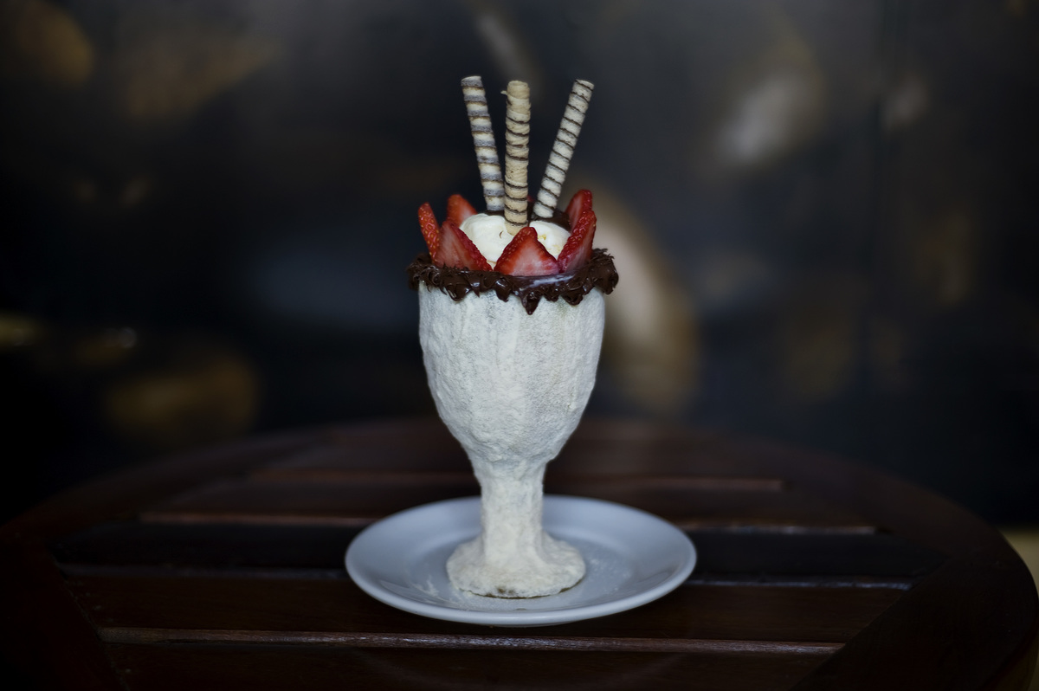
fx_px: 1442
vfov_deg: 26.9
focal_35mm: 50
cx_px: 520
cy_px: 346
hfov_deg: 39.6
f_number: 1.8
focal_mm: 50
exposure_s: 1/60
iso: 160
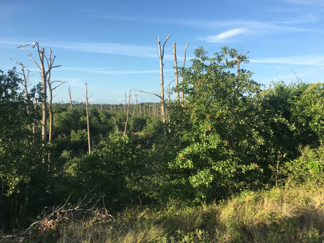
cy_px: 122
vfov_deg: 48.2
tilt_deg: -1.7
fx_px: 271
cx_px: 162
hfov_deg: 61.7
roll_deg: -0.1
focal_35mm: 29
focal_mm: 4.15
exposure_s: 1/657
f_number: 2.2
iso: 25
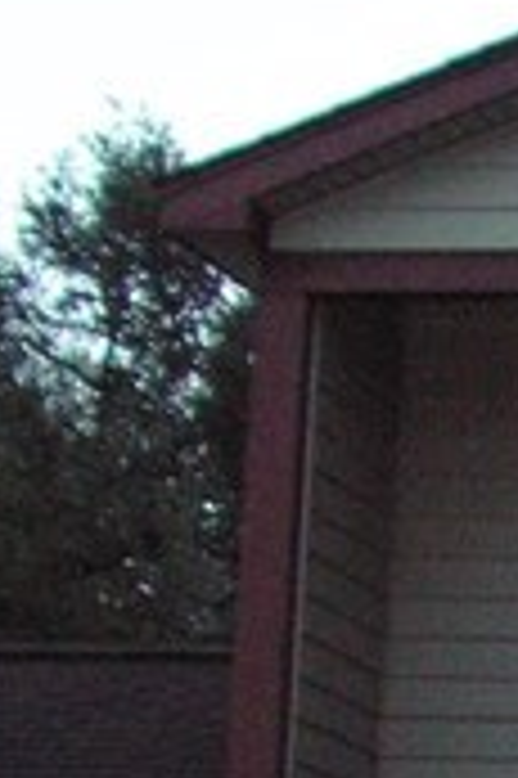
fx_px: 4801
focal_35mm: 222
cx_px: 1644
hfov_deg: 5.7
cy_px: 1372
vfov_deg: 8.9
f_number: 3.2
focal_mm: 6
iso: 160
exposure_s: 1/40
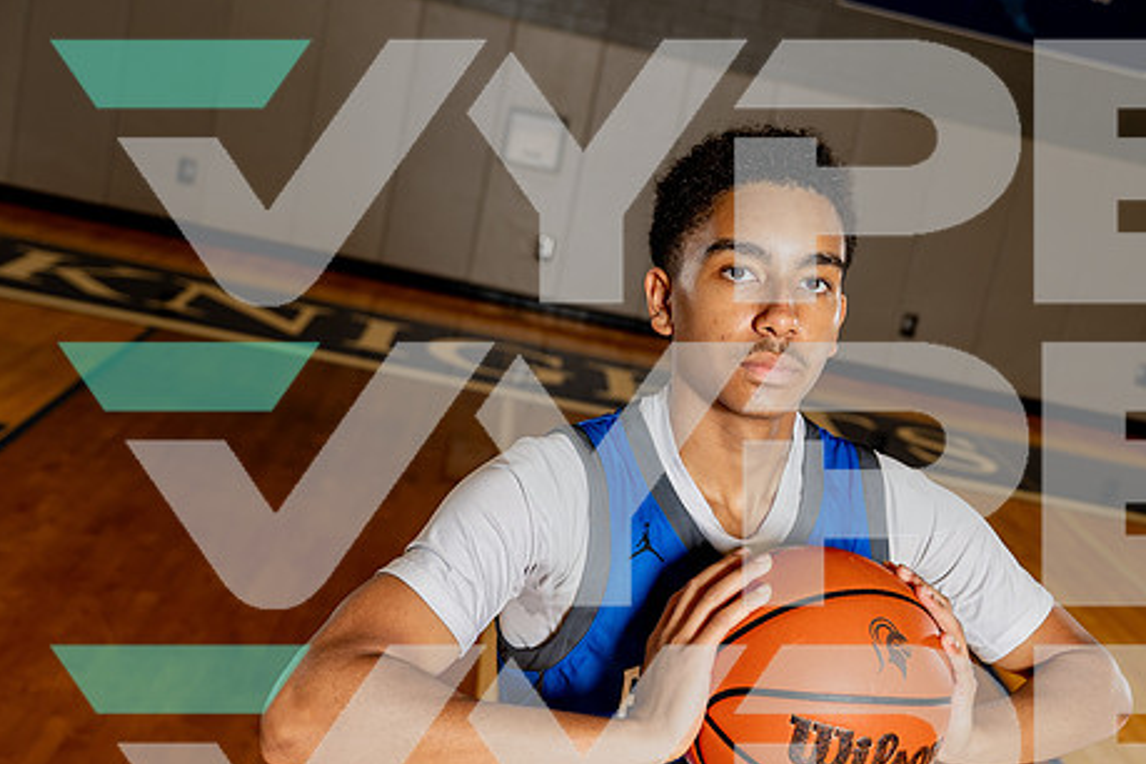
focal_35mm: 48
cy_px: 476
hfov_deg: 40.9
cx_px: 694
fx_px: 1528
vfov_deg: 28.0
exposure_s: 1/250
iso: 250
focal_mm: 38
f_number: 4
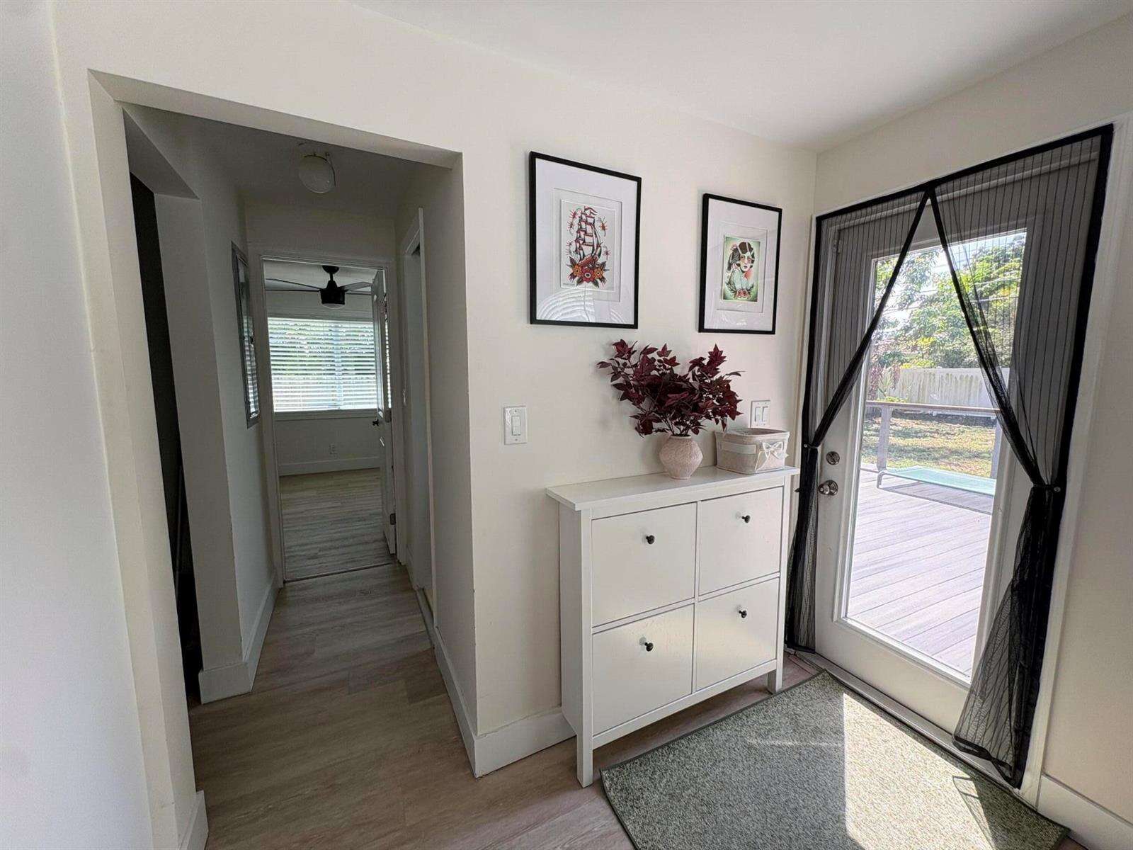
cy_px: 425
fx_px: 458
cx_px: 566
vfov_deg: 85.7
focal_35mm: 14
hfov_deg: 102.1
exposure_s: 1/99
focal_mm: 2.22
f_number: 2.2
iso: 40
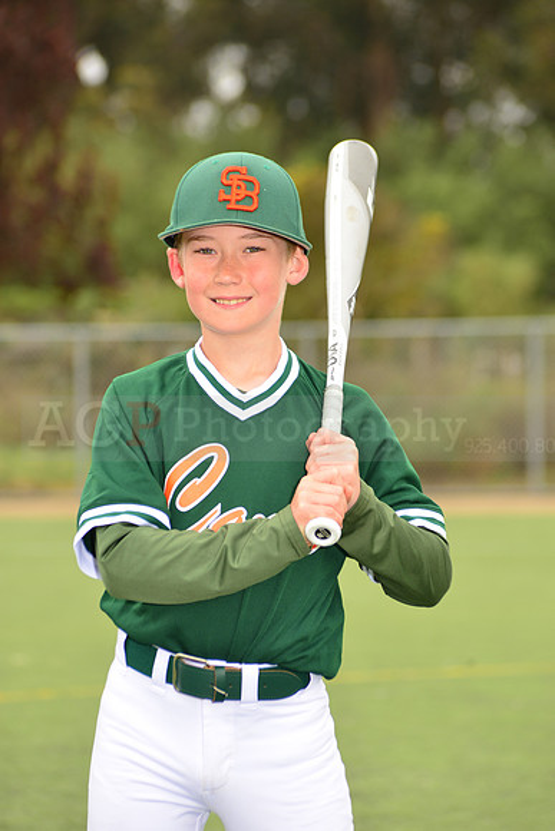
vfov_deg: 12.8
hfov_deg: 8.6
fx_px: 3698
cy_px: 416
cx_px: 278
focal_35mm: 160
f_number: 6.3
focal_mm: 160
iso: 200
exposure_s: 1/250
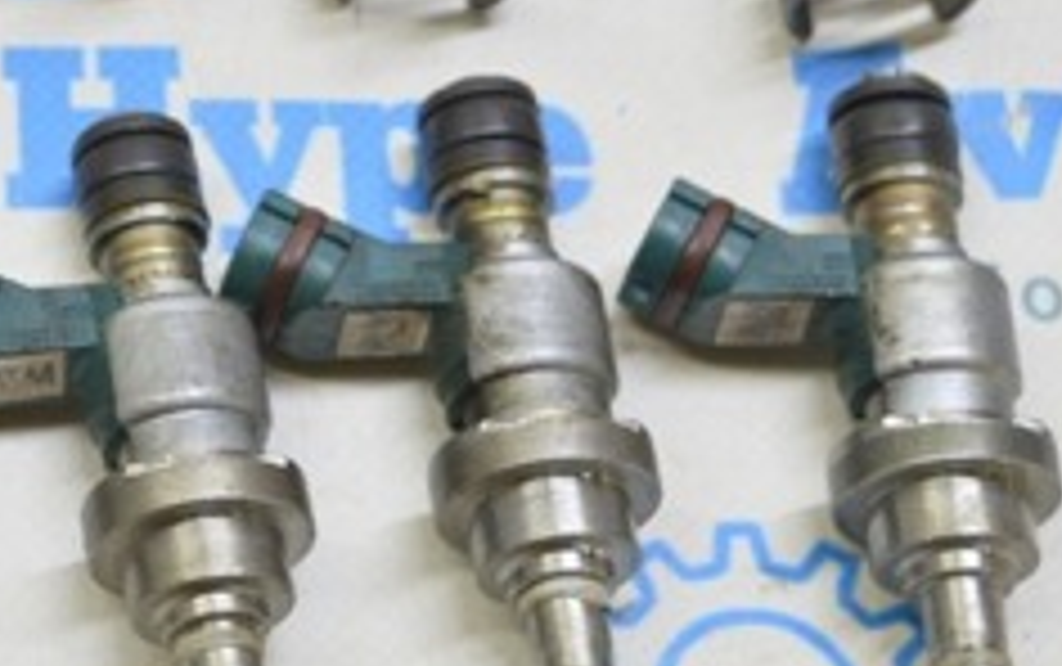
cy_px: 223
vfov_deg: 10.6
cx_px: -148
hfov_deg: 16.3
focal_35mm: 124
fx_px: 3592
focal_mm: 30
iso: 400
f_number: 5.6
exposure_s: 1/20
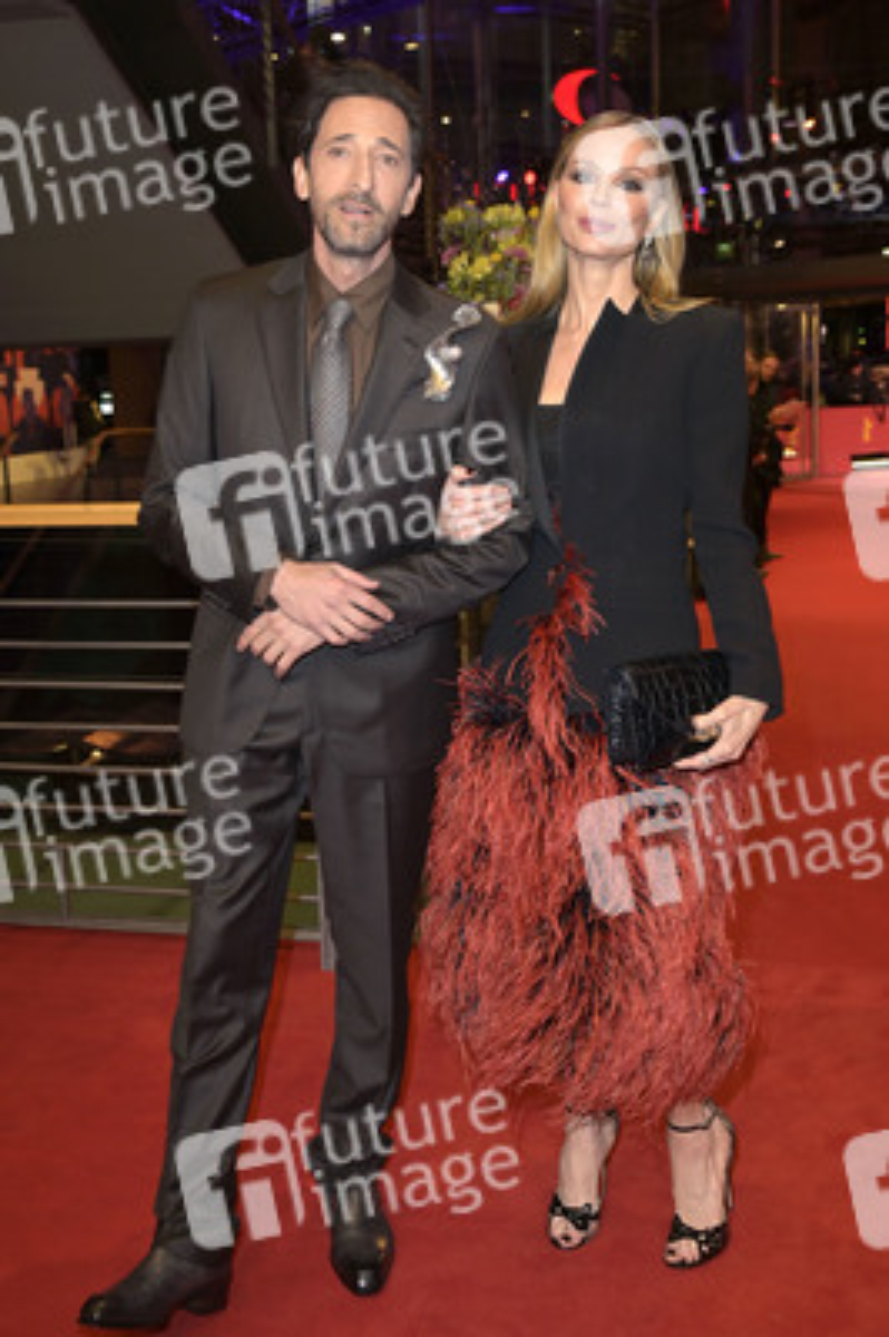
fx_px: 1410
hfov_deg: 35.0
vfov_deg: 50.7
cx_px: 444
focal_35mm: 38
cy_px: 668
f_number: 5.6
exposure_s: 1/160
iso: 1600
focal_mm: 38
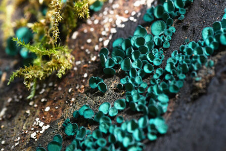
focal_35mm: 157
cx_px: 113
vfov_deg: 8.7
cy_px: 76
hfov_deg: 13.1
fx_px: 986
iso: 1250
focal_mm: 105
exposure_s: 1/320
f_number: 6.3
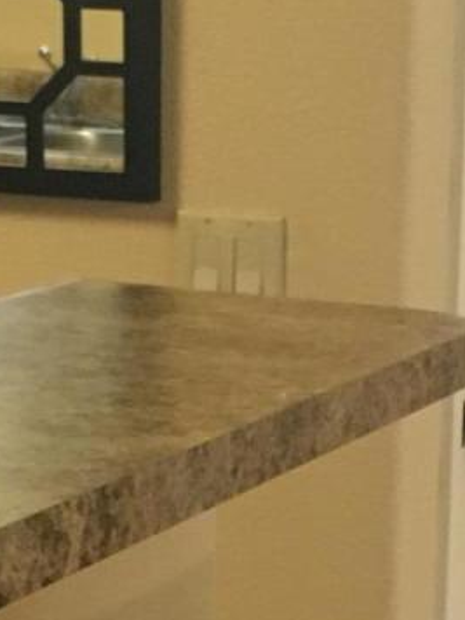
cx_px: 366
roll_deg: -1.8
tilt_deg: -17.6
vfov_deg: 11.7
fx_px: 2919
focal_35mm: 163
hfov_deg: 9.1
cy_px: 841
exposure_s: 1/17
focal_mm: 4.15
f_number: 2.2
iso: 200
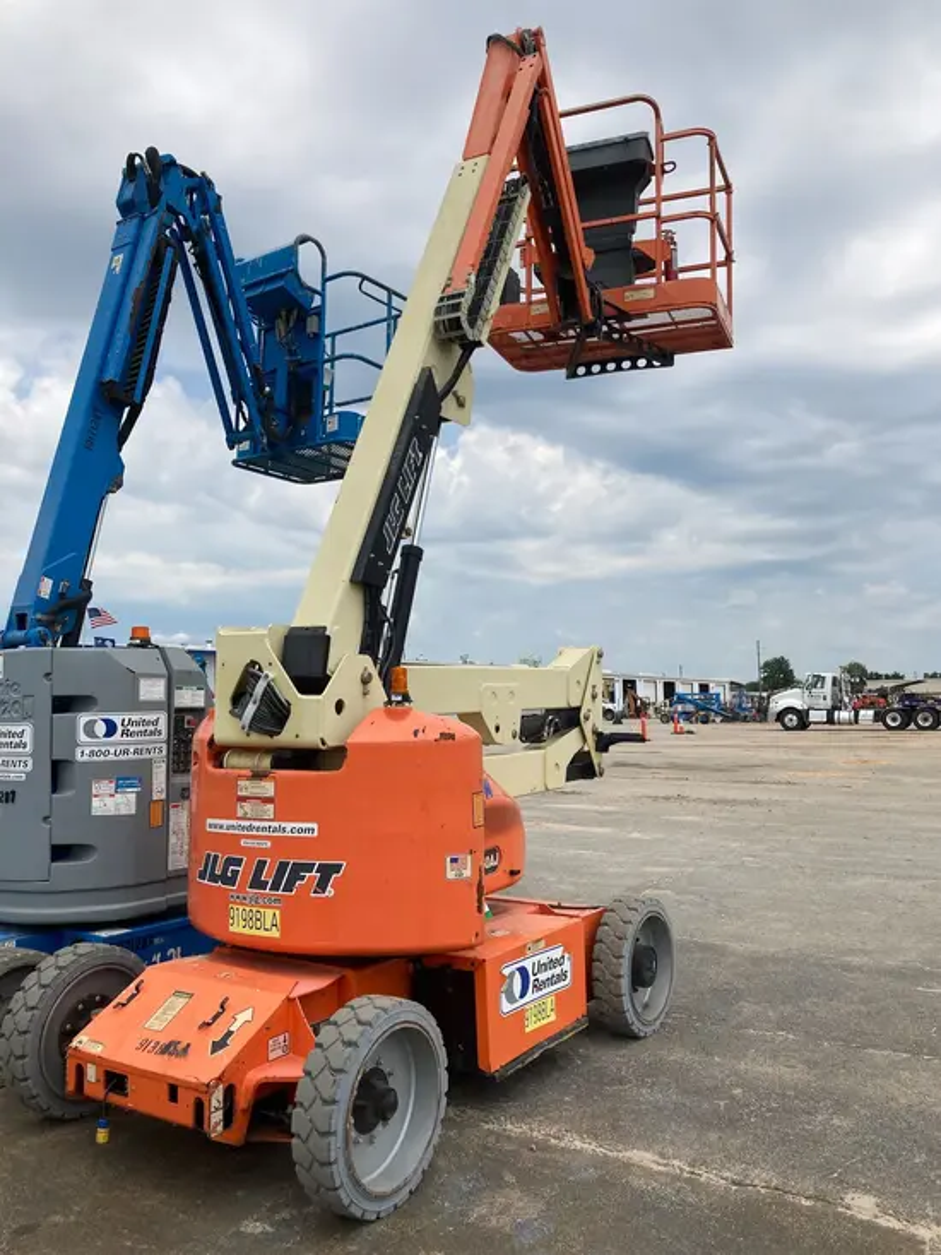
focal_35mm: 28
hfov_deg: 49.8
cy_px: 628
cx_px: 470
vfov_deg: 63.4
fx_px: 1015
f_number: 1.8
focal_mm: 3.99
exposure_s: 1/2825
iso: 20
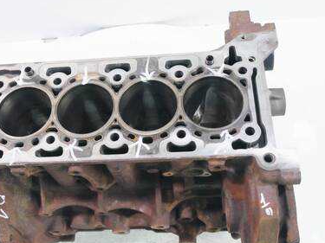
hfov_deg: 45.7
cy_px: 131
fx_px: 385
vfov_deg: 35.1
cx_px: 144
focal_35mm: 41
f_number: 4
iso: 640
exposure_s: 1/60
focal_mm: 16
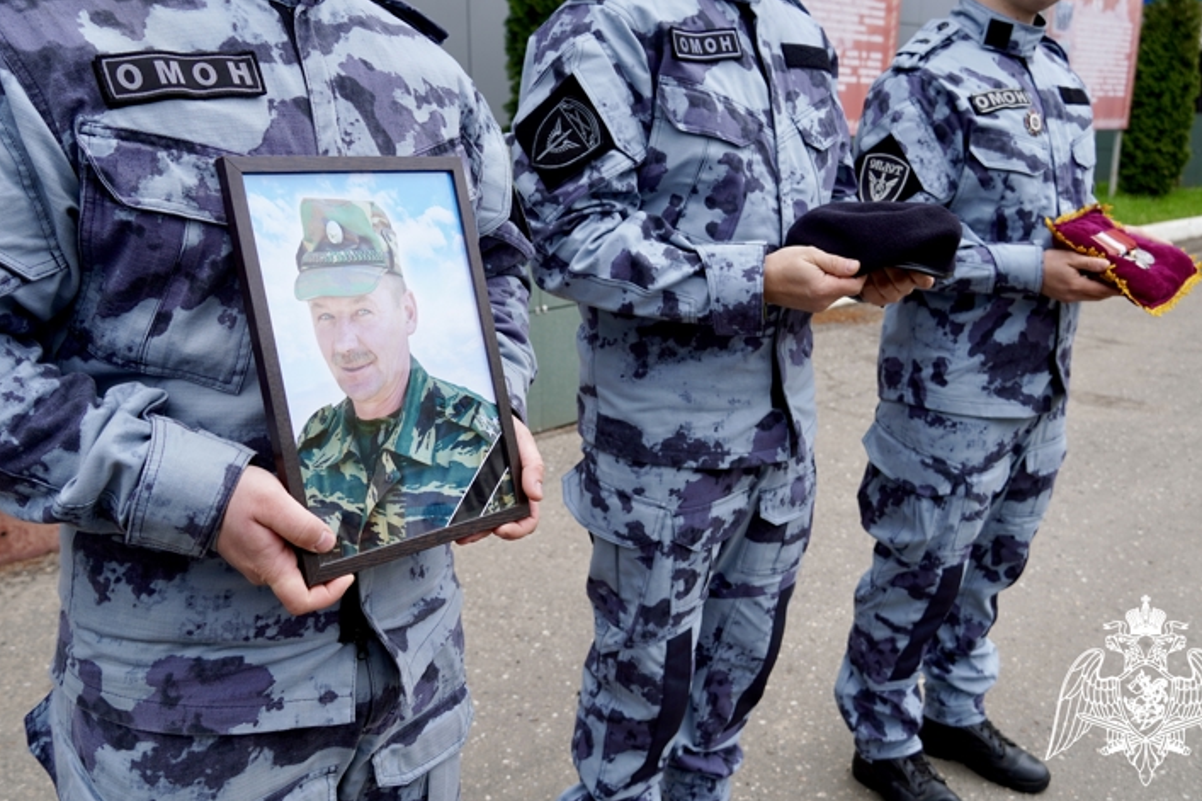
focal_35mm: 35
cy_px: 378
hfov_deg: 54.4
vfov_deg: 37.8
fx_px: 1168
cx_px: 626
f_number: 4.5
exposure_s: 1/200
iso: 100
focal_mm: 22
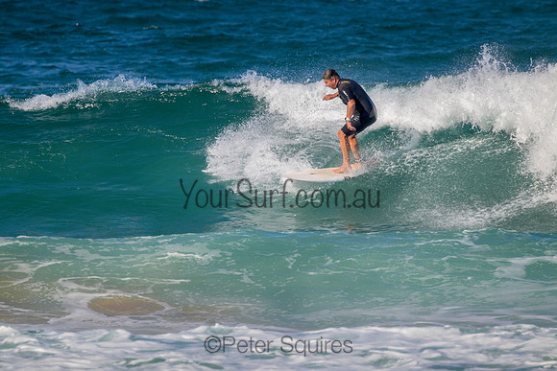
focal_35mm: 800
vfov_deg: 1.7
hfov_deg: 2.6
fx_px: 12380
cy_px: 186
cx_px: 278
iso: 1250
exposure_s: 1/2000
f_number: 11
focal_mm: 800
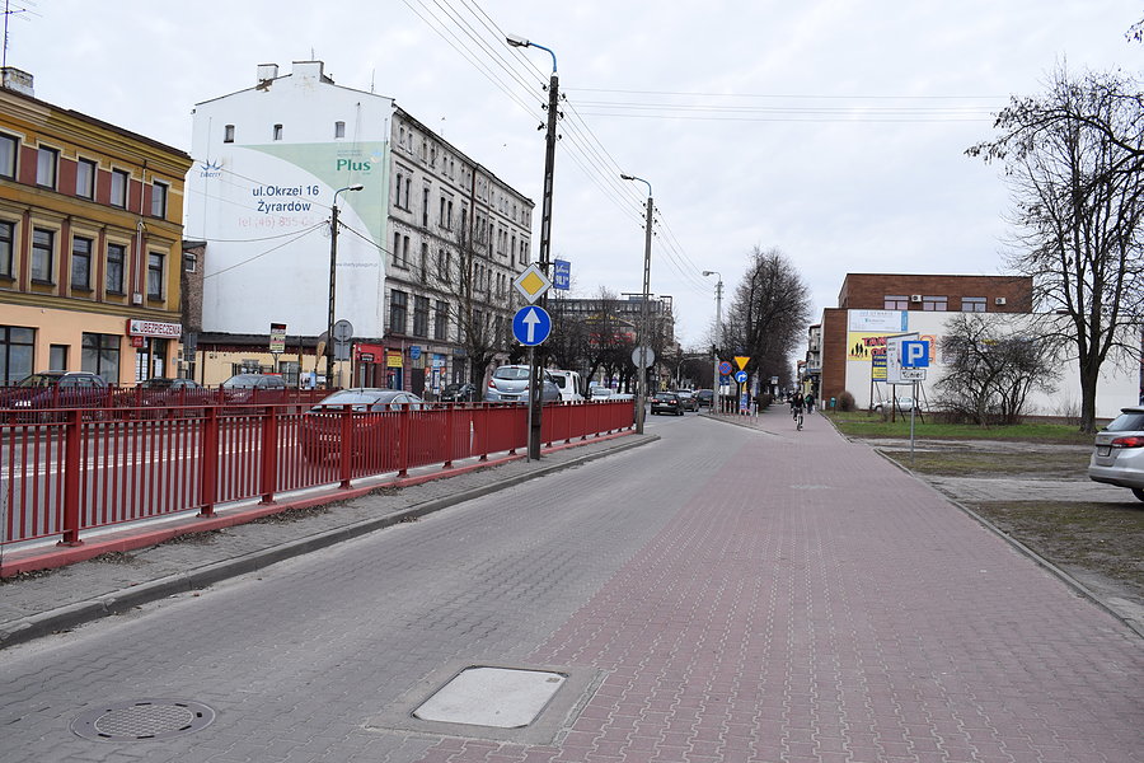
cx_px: 572
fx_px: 1001
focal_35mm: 32
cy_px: 382
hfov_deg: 59.5
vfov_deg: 41.7
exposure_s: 1/320
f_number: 9
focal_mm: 21
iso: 200
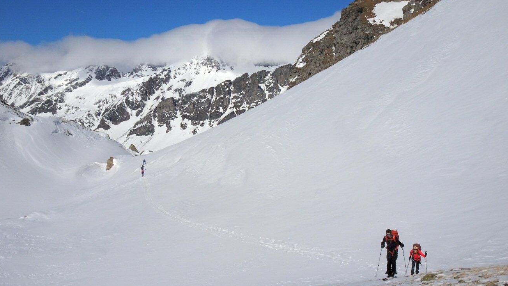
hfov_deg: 51.6
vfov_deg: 30.4
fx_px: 525
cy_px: 167
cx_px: 250
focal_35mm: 39
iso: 80
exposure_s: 1/2000
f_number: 5.6
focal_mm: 5.98
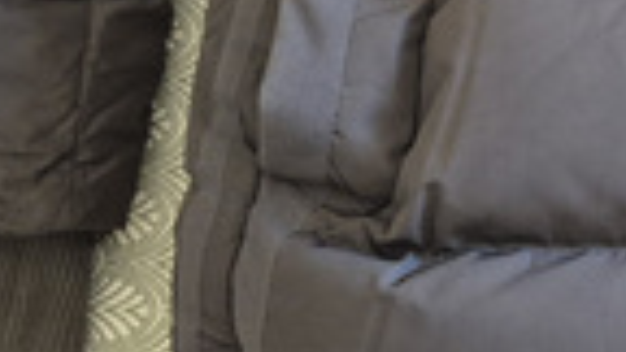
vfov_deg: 10.9
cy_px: -272
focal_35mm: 104
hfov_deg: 18.3
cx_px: 930
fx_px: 1726
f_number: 1.8
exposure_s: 1/100
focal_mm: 5.4
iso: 640
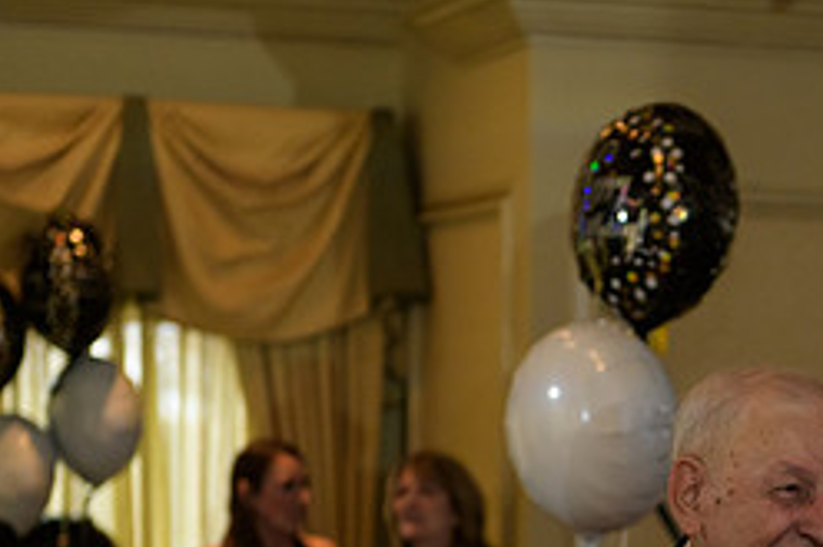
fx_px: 3747
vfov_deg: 8.3
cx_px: 767
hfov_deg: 12.4
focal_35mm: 164
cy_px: 615
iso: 1000
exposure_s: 1/125
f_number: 2.8
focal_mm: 70
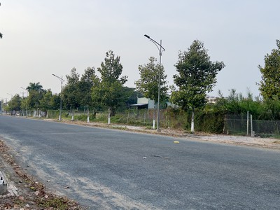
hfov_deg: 67.3
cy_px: 105
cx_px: 140
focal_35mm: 26
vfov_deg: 53.1
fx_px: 210
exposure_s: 1/1751
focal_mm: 5.7
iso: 50
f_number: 1.5
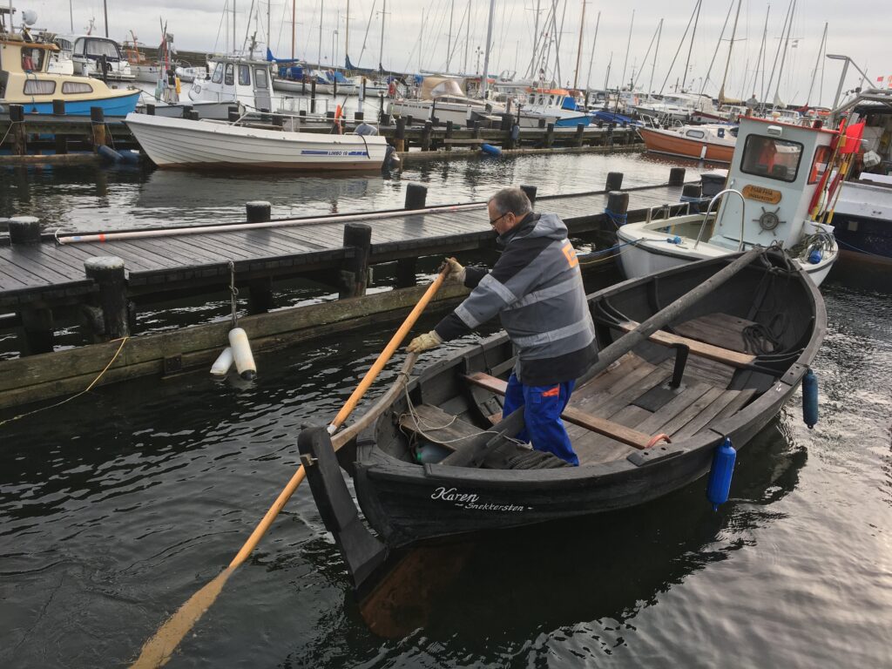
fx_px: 747
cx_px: 446
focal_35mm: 29
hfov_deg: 61.7
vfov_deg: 48.2
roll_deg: -5.4
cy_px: 334
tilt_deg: -17.4
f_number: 2.2
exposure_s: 1/452
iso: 25
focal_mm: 4.15
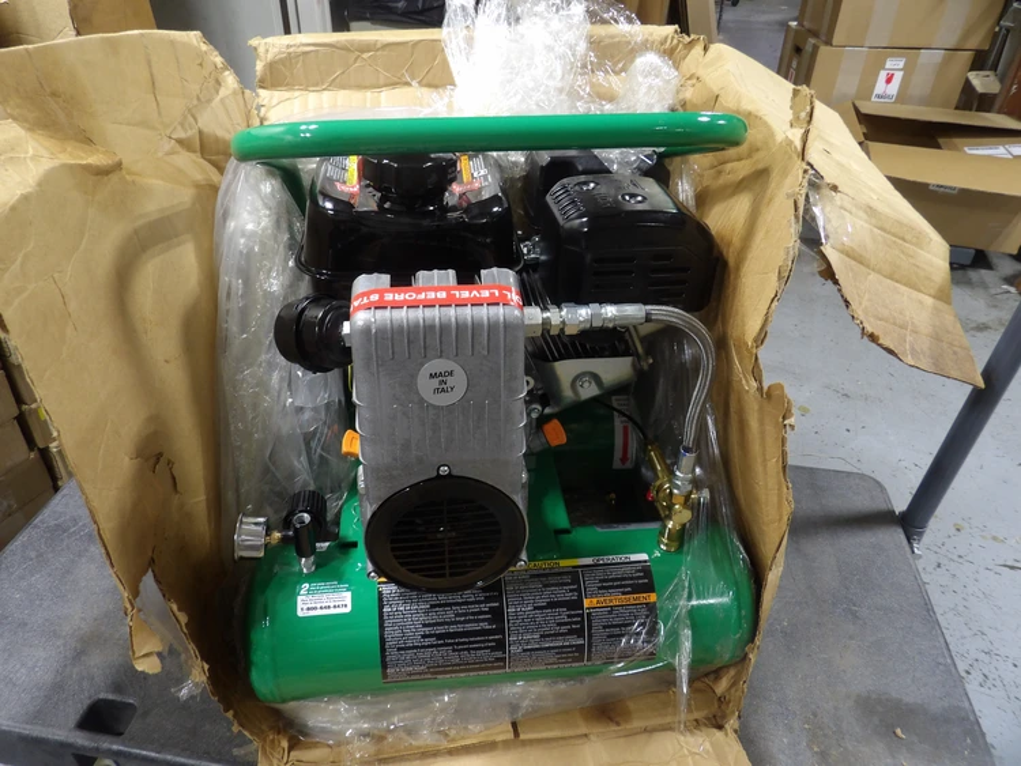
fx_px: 708
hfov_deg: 71.6
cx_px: 510
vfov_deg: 56.8
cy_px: 383
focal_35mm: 24
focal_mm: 4.3
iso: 200
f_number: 3.2
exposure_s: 1/32
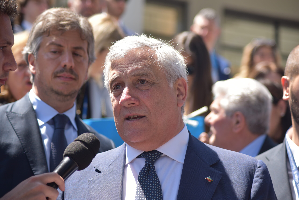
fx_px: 831
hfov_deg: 20.4
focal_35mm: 100
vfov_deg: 13.7
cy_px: 100
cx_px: 150
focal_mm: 100
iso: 250
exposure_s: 1/500
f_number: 5.6
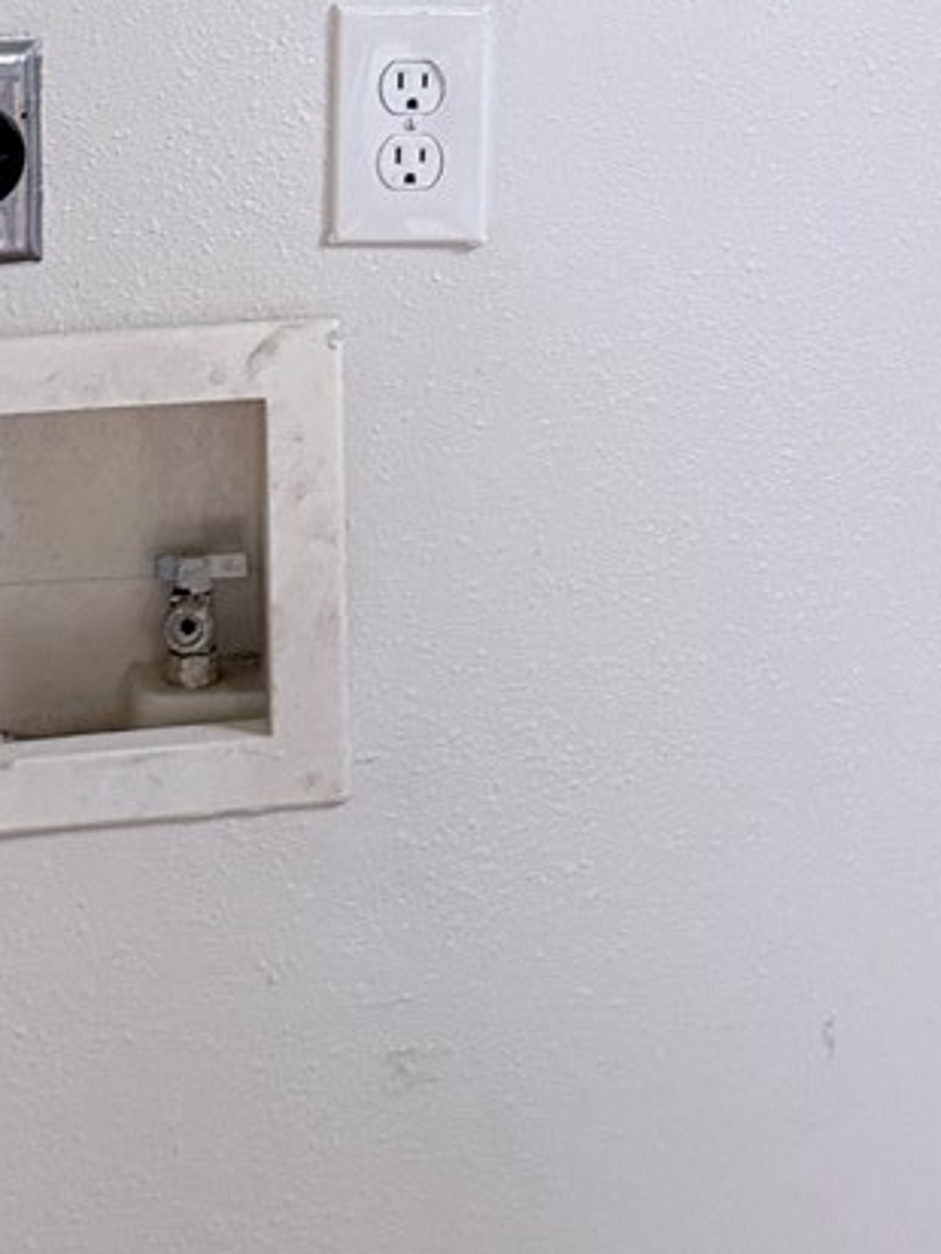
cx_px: 841
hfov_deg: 12.4
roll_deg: +0.8
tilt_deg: -2.8
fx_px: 4311
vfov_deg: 15.5
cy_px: -525
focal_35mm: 119
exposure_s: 1/60
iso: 160
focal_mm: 6.76
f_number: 1.78
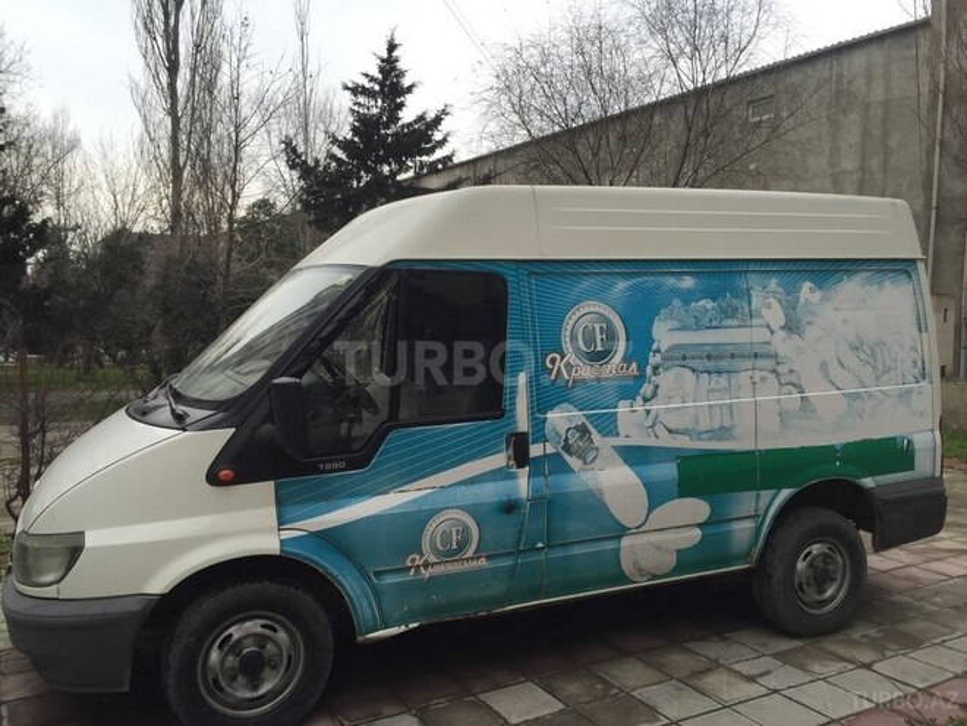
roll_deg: -1.1
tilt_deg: -3.2
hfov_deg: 61.7
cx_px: 484
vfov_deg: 48.2
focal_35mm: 29
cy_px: 363
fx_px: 810
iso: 32
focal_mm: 4.15
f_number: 2.2
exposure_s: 1/608
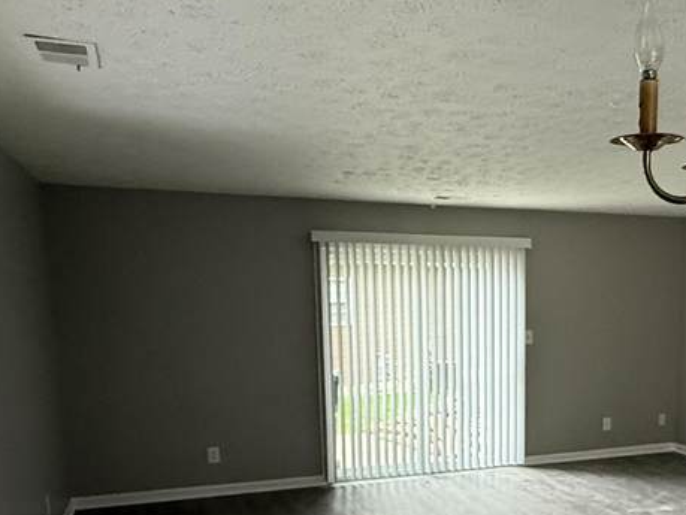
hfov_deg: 46.1
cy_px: 418
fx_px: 773
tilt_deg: -9.3
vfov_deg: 35.6
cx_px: 517
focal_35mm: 39
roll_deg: +1.0
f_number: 2.2
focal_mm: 2.22
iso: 400
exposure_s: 1/68
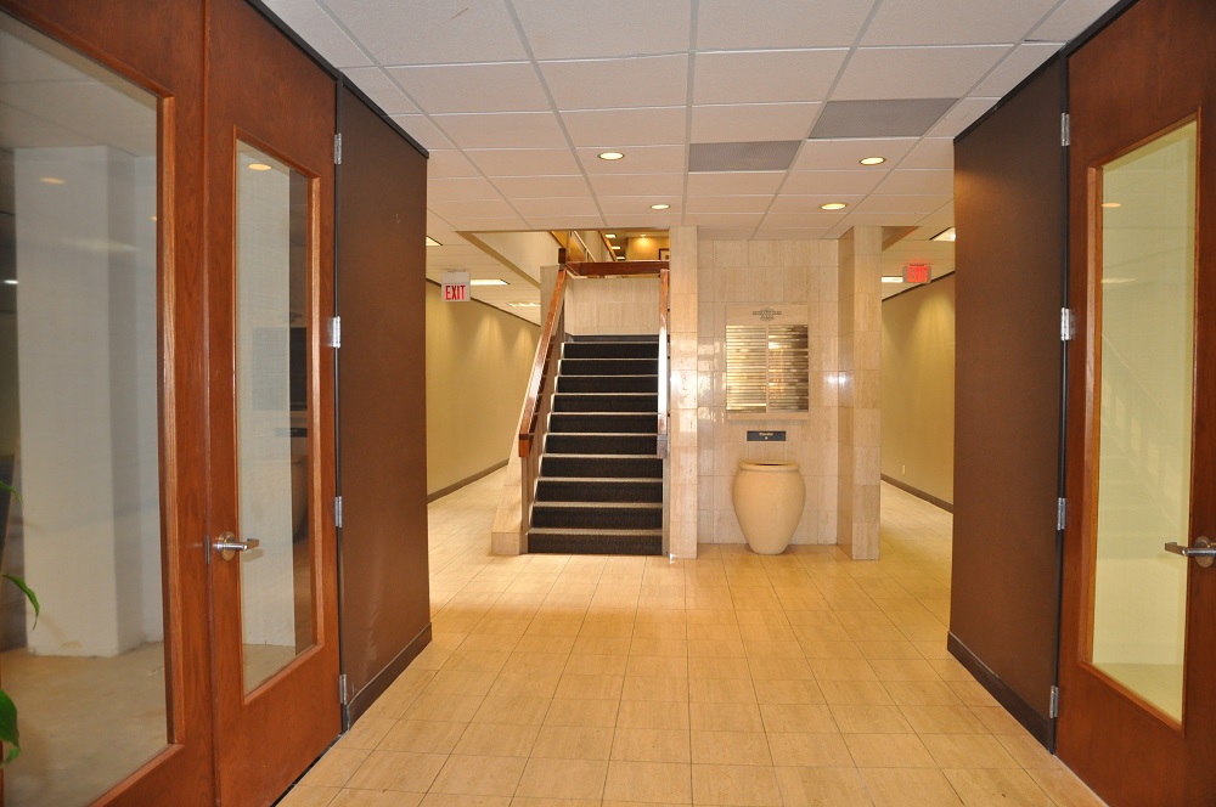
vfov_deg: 53.0
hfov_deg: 73.8
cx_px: 608
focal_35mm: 24
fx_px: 810
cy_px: 404
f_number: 3.5
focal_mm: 16
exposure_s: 1/60
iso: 800
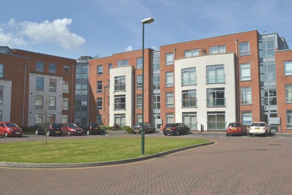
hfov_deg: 57.2
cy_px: 98
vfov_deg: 40.0
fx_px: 268
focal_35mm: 33
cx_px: 146
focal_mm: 22
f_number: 11
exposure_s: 1/200
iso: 100
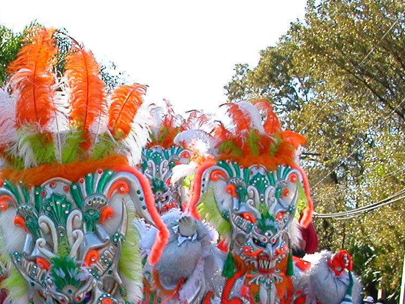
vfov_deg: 18.1
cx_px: 71
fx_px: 924
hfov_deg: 24.3
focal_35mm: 79
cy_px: 317
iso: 100
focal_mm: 5.6
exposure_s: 1/176
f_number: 4.5
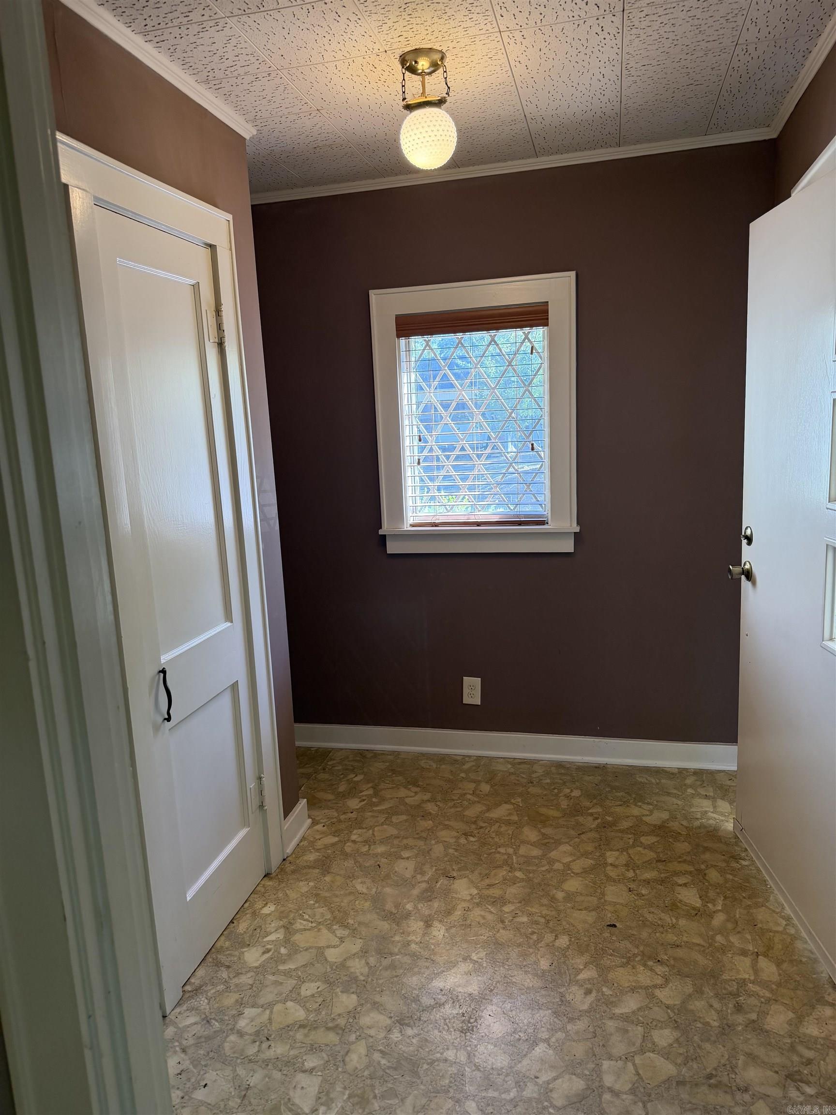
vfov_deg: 71.6
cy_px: 558
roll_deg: +2.5
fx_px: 773
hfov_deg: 56.8
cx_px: 418
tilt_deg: -11.0
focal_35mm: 24
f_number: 1.78
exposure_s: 1/120
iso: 200
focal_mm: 6.76
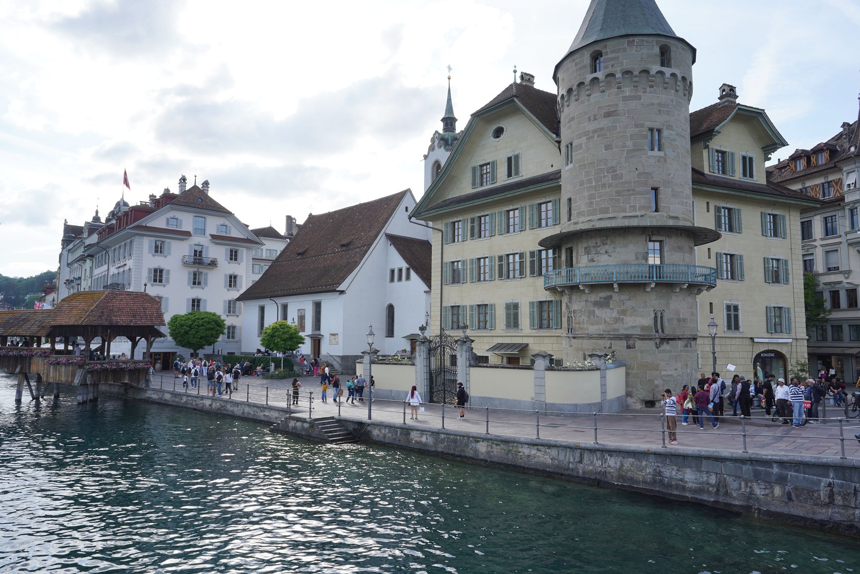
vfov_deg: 53.1
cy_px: 287
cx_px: 430
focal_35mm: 24
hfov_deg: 73.7
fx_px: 573
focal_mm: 24
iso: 100
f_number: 11
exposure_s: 1/100
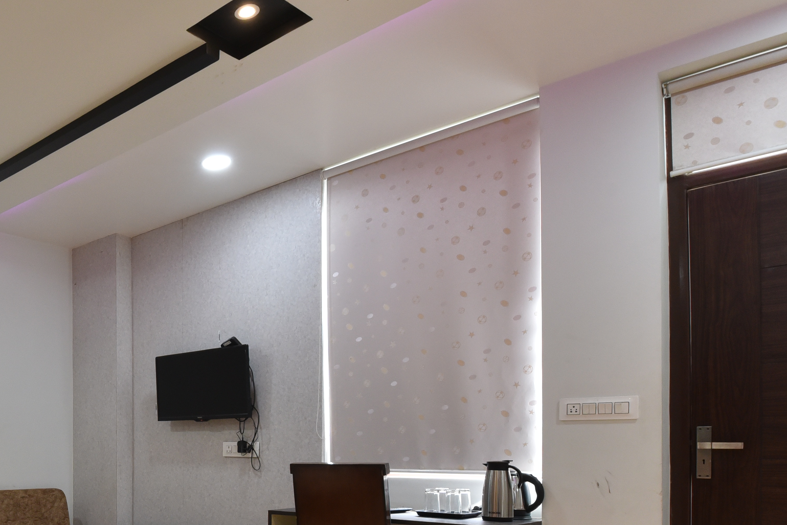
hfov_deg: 52.2
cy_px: 452
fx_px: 656
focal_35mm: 30
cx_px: 40
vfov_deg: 40.9
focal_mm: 15
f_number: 7.1
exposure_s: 1/40
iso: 1250
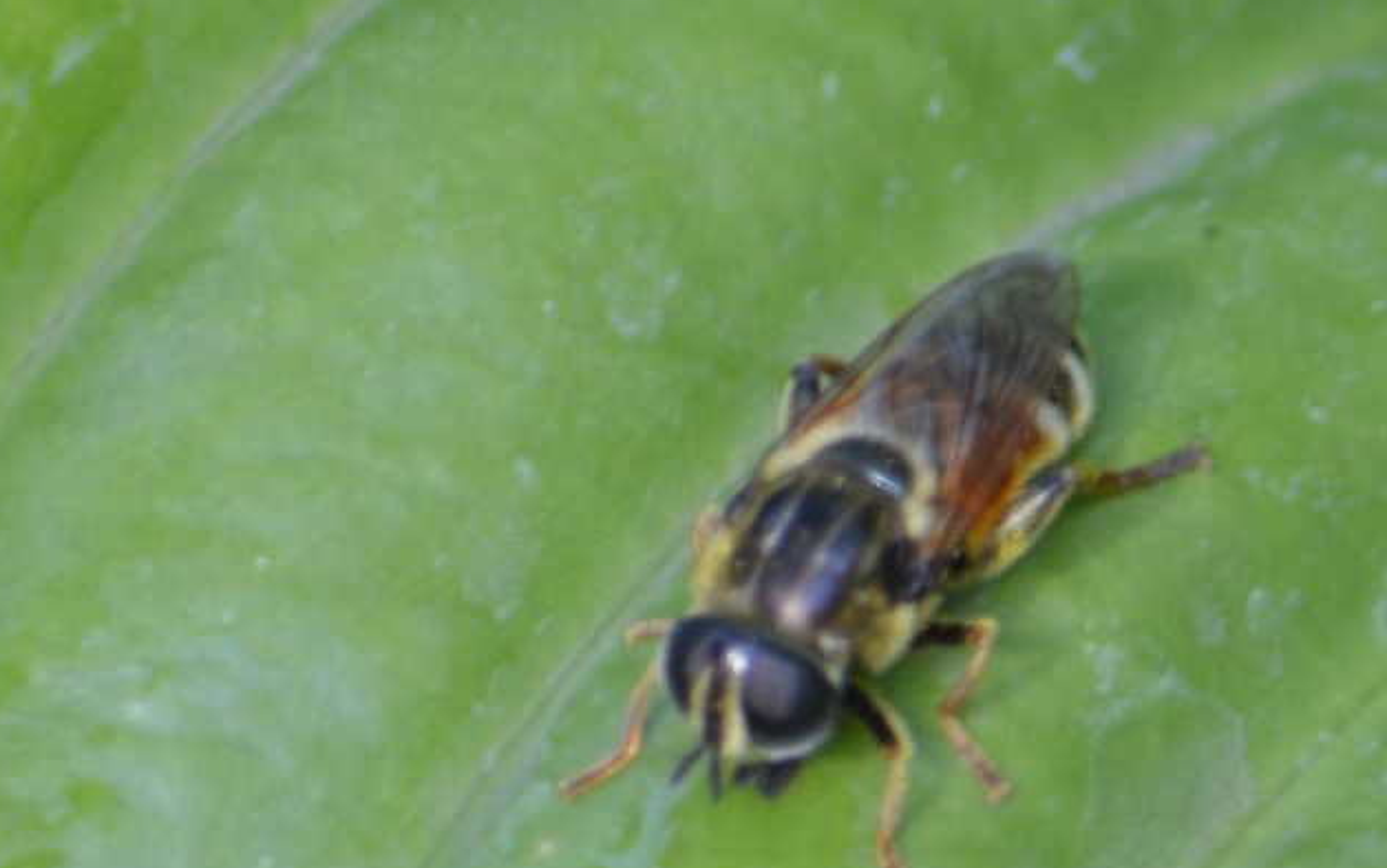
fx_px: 26507
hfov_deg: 3.0
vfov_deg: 1.9
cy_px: 548
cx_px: 1036
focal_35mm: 701
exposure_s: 1/125
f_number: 6.3
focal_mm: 300
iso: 400
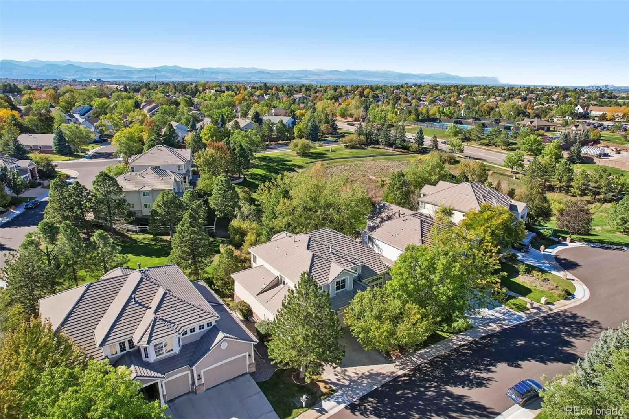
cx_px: 314
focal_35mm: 22
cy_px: 210
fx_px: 384
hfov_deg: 78.6
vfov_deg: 57.2
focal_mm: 8.4
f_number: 2.8
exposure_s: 1/1250
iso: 100
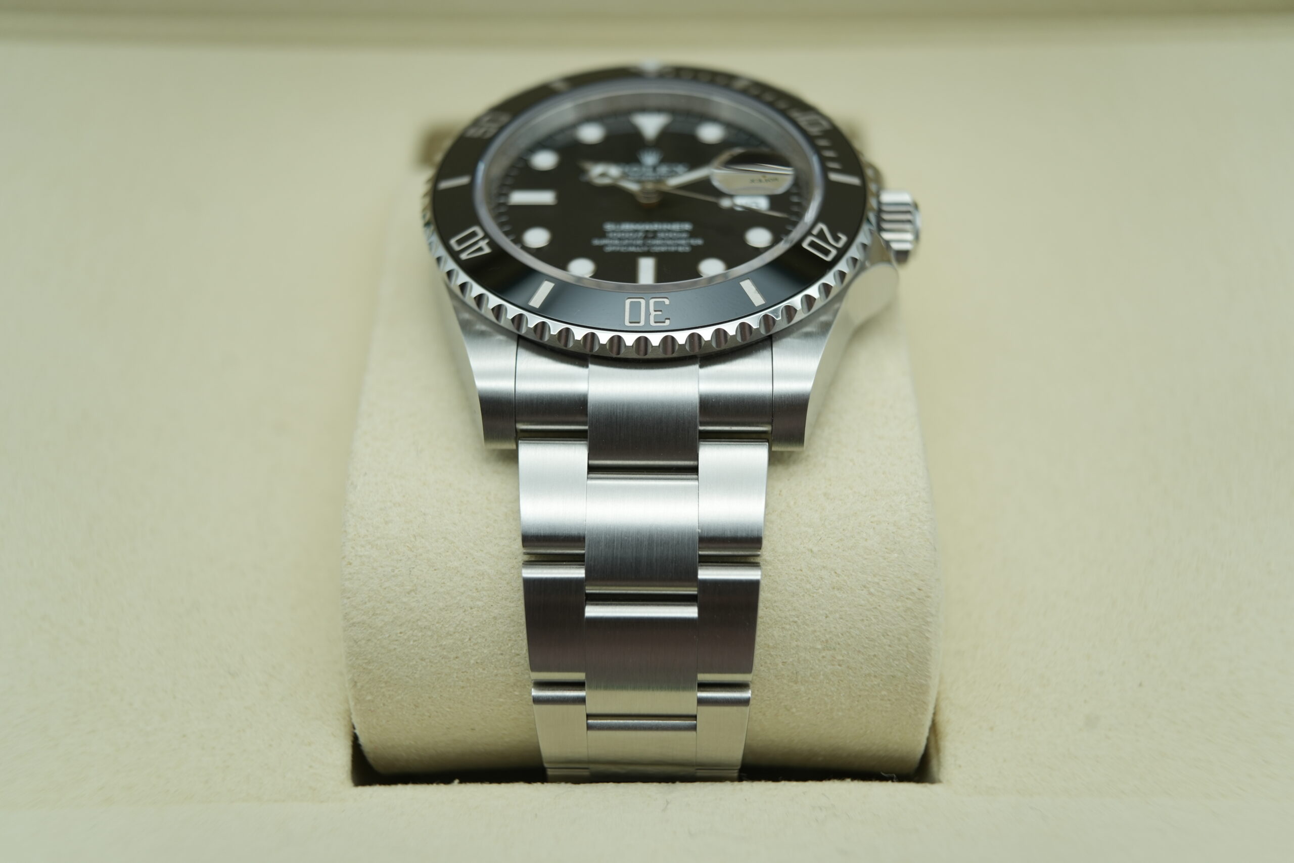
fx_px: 1258
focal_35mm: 35
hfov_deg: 54.4
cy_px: 432
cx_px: 647
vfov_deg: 37.9
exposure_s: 1/250
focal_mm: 35
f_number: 5
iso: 400
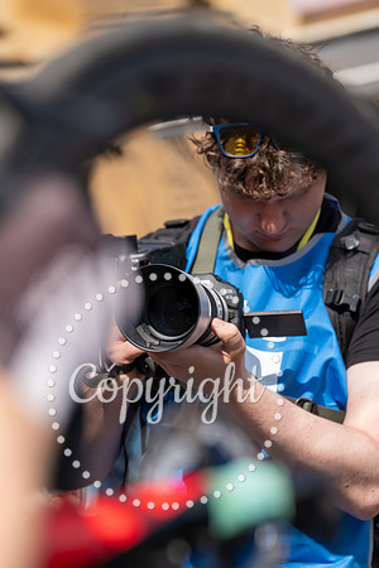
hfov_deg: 6.9
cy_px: 284
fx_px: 3158
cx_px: 190
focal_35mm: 200
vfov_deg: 10.3
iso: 400
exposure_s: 1/1000
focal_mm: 200
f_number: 5.6
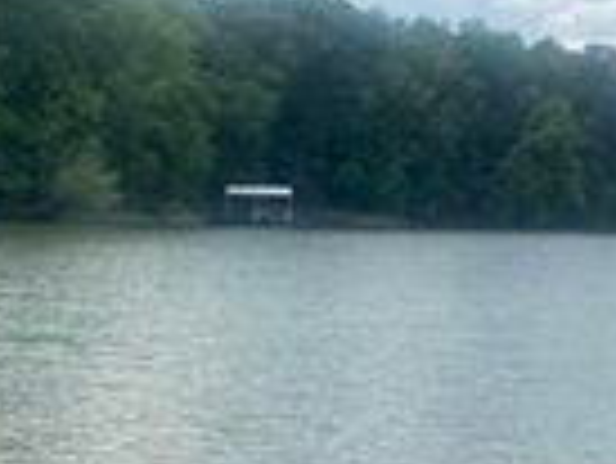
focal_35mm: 95
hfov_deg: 20.6
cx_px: 270
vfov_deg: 15.5
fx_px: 1692
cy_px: 354
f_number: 1.8
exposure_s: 1/2066
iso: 32
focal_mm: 4.25
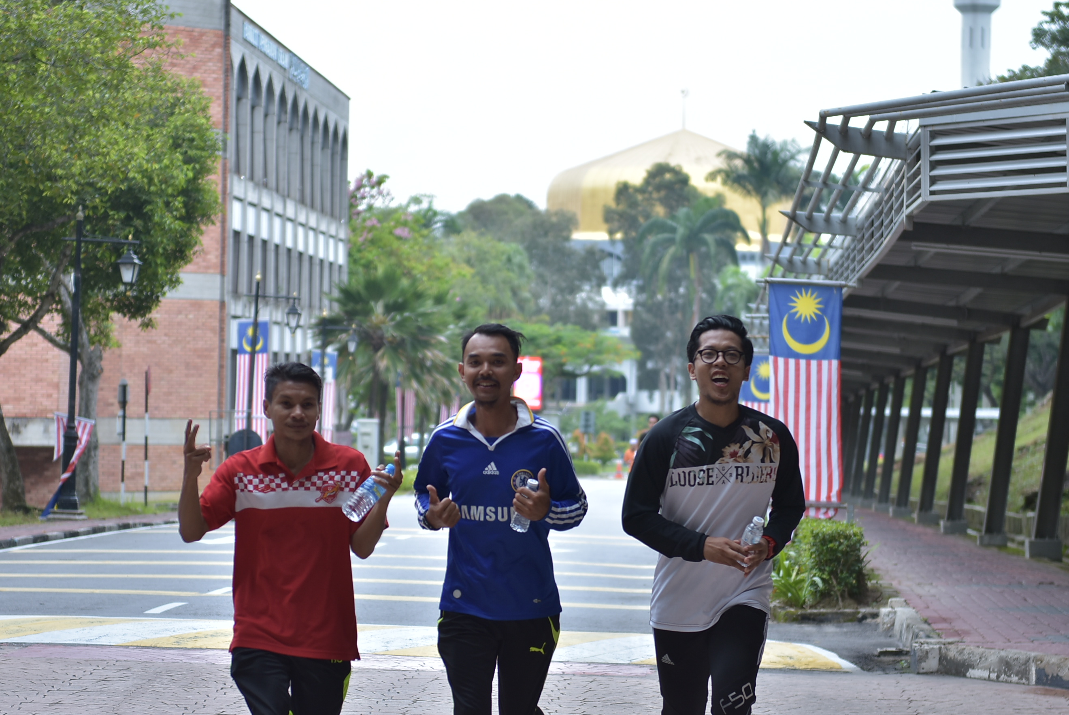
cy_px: 383
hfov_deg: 17.2
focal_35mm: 119
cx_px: 509
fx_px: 3536
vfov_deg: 11.5
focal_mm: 70
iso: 125
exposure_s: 1/320
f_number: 2.8
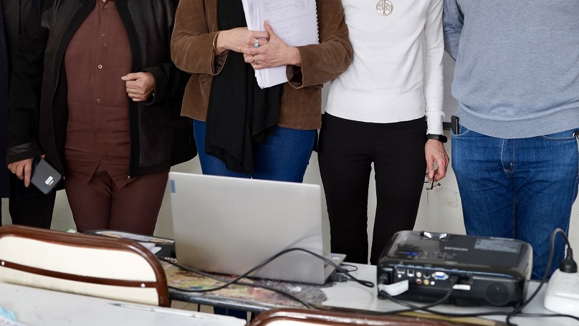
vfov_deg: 17.1
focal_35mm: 70
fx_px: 1075
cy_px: 53
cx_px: 215
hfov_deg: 30.0
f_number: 4.5
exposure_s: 1/50
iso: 400
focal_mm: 45
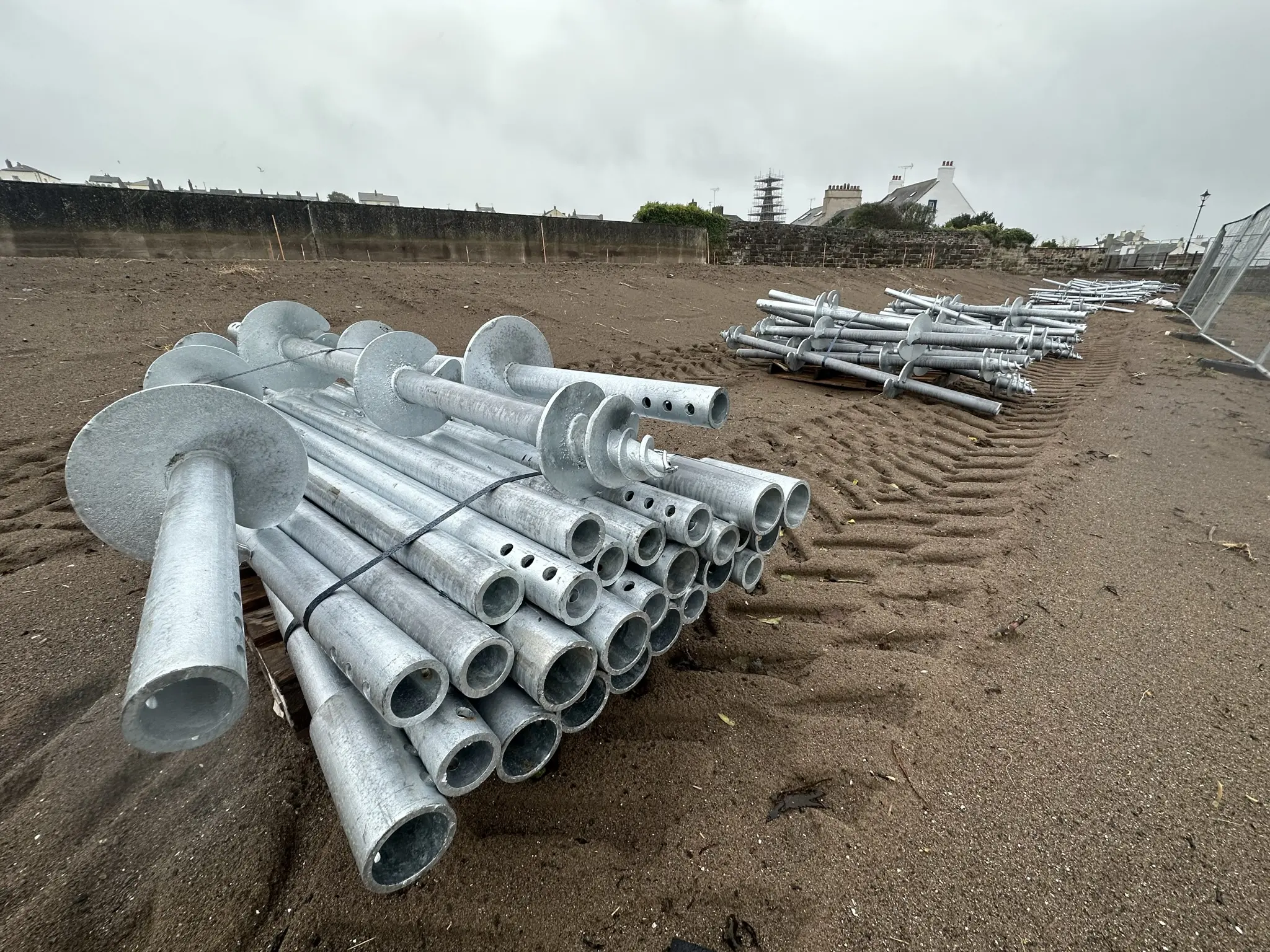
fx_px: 514
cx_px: 635
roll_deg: +0.9
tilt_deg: -21.9
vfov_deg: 85.7
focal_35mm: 14
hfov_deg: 102.1
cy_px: 476
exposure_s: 1/461
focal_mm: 2.22
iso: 40
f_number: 2.2
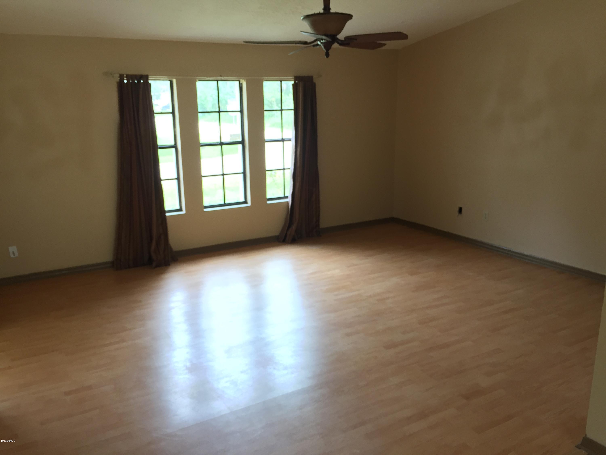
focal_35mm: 29
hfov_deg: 61.7
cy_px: 228
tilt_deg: -14.0
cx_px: 303
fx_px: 508
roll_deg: +0.1
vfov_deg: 48.2
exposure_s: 1/30
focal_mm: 4.15
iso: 64
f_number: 2.2
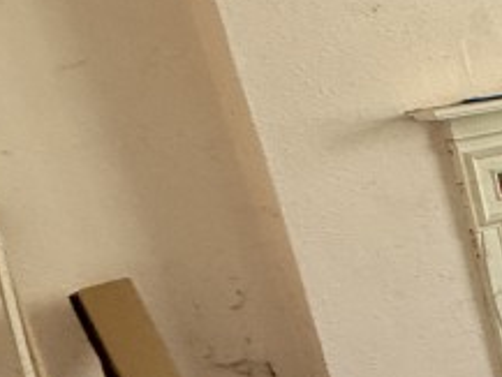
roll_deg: +2.7
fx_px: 958
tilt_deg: -18.4
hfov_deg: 19.7
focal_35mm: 66
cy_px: 264
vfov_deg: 22.1
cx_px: 951
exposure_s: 1/83
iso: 320
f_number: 2.2
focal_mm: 2.22
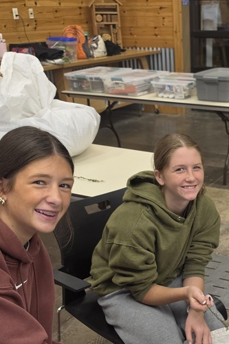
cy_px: 246
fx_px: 468
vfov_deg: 39.6
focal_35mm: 49
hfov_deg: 26.5
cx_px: 208
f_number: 1.4
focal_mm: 6.5
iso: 125
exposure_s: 1/120
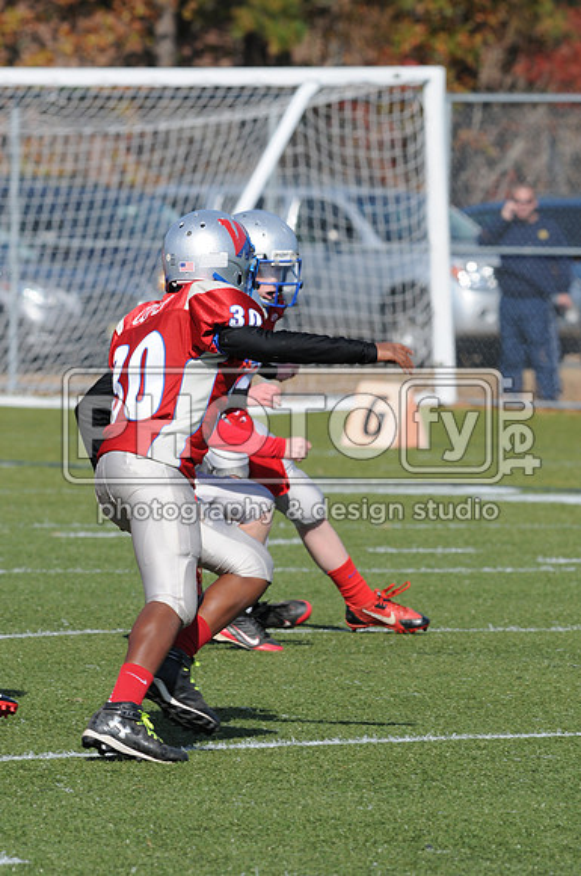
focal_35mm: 450
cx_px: 290
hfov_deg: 3.0
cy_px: 438
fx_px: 10926
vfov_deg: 4.6
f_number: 9
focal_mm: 300
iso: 200
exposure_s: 1/500
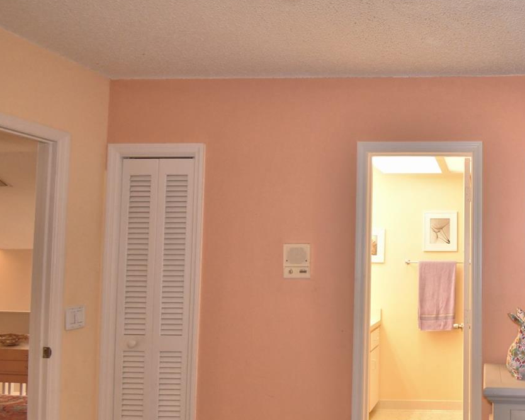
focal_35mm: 27
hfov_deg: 55.6
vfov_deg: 53.0
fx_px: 419
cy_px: 236
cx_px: 471
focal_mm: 10
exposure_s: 1/30
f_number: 4.5
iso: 400
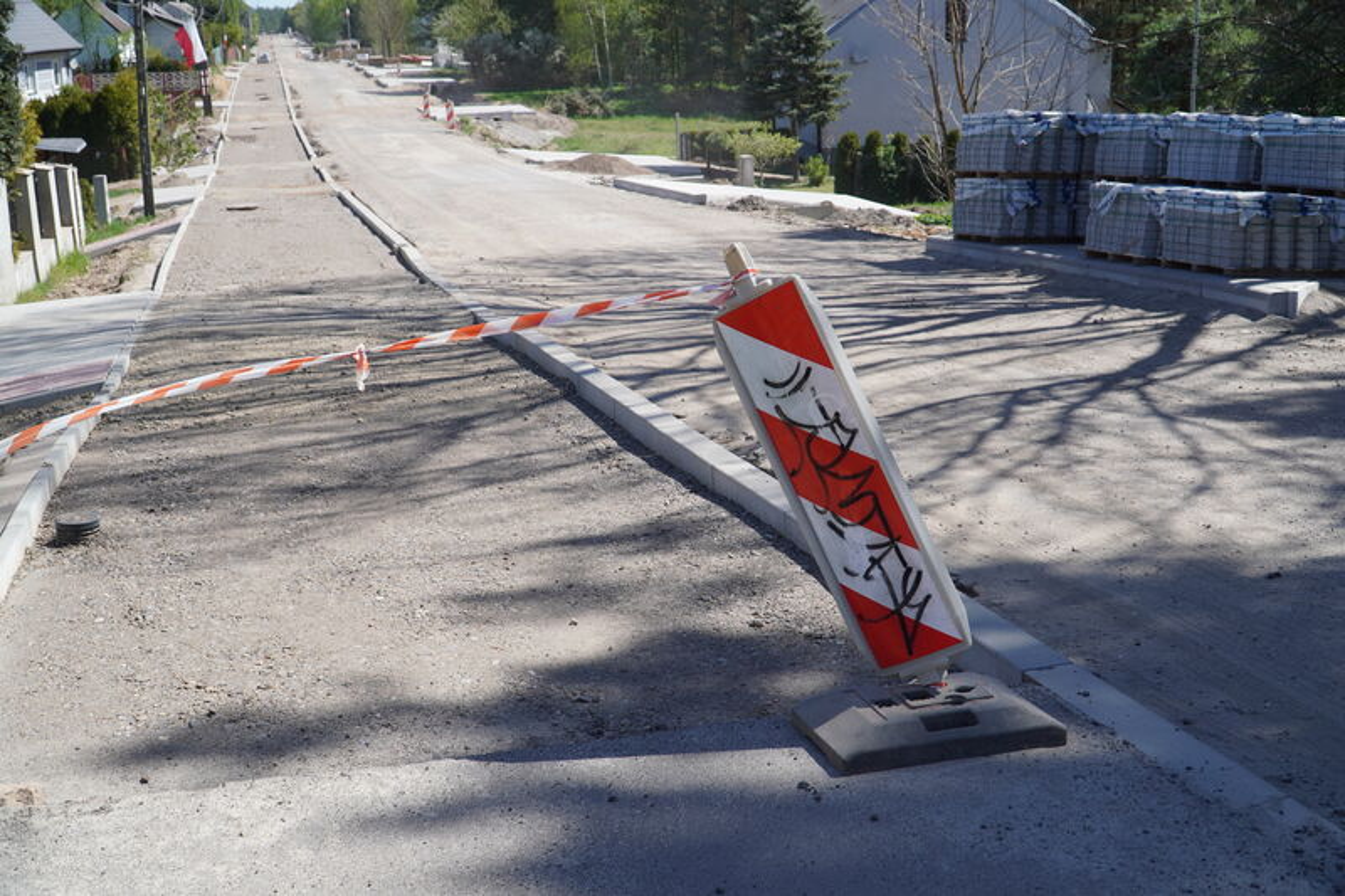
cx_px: 672
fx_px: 1345
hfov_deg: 53.1
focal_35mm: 36
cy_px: 448
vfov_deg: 36.9
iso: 100
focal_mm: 24
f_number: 4.5
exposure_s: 1/500
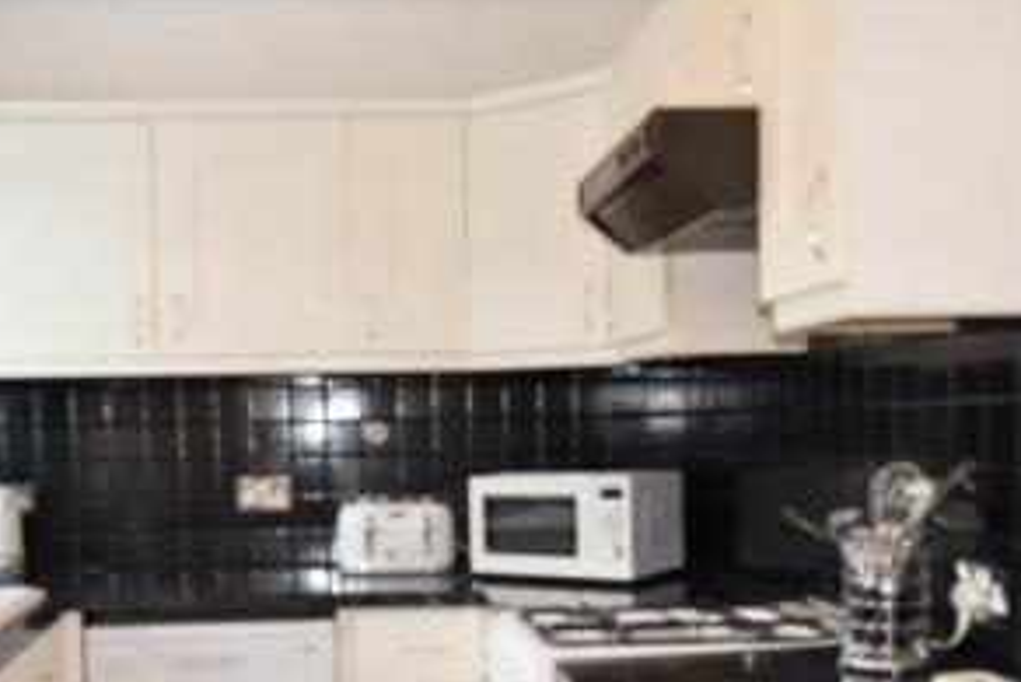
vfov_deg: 30.0
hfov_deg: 44.1
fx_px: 1248
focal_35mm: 44
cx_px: 381
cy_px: 512
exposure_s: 1/125
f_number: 5.6
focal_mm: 18
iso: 640
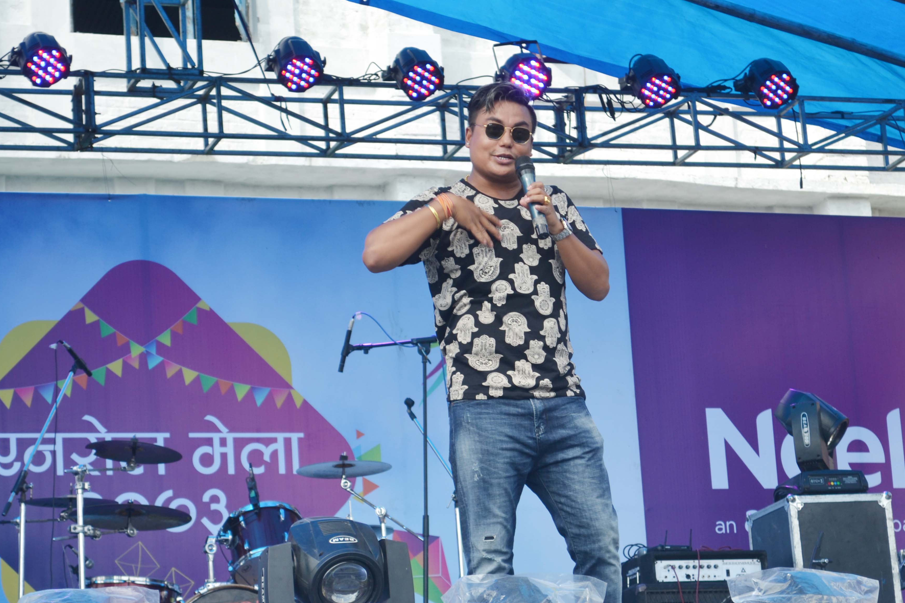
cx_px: 437
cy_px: 345
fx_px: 2757
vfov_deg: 12.5
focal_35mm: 110
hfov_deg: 18.6
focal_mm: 55
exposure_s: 1/160
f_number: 6.3
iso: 100
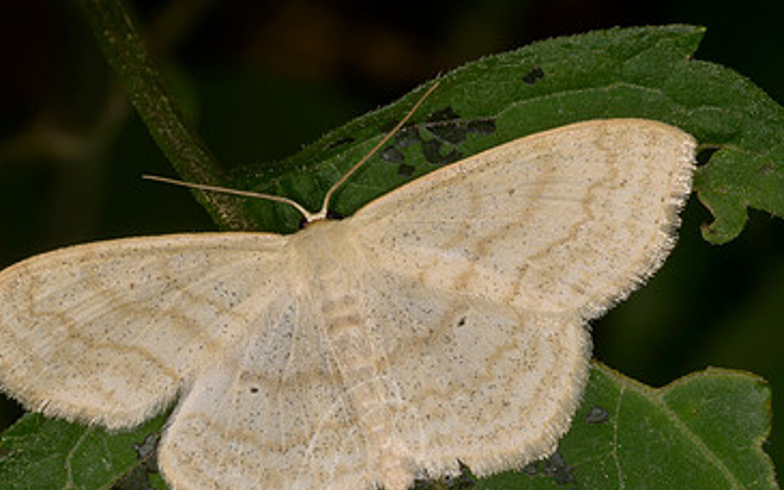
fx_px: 5768
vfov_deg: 4.9
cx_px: 354
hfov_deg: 7.8
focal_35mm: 270
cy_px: 263
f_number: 29
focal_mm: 105
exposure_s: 1/250
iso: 64
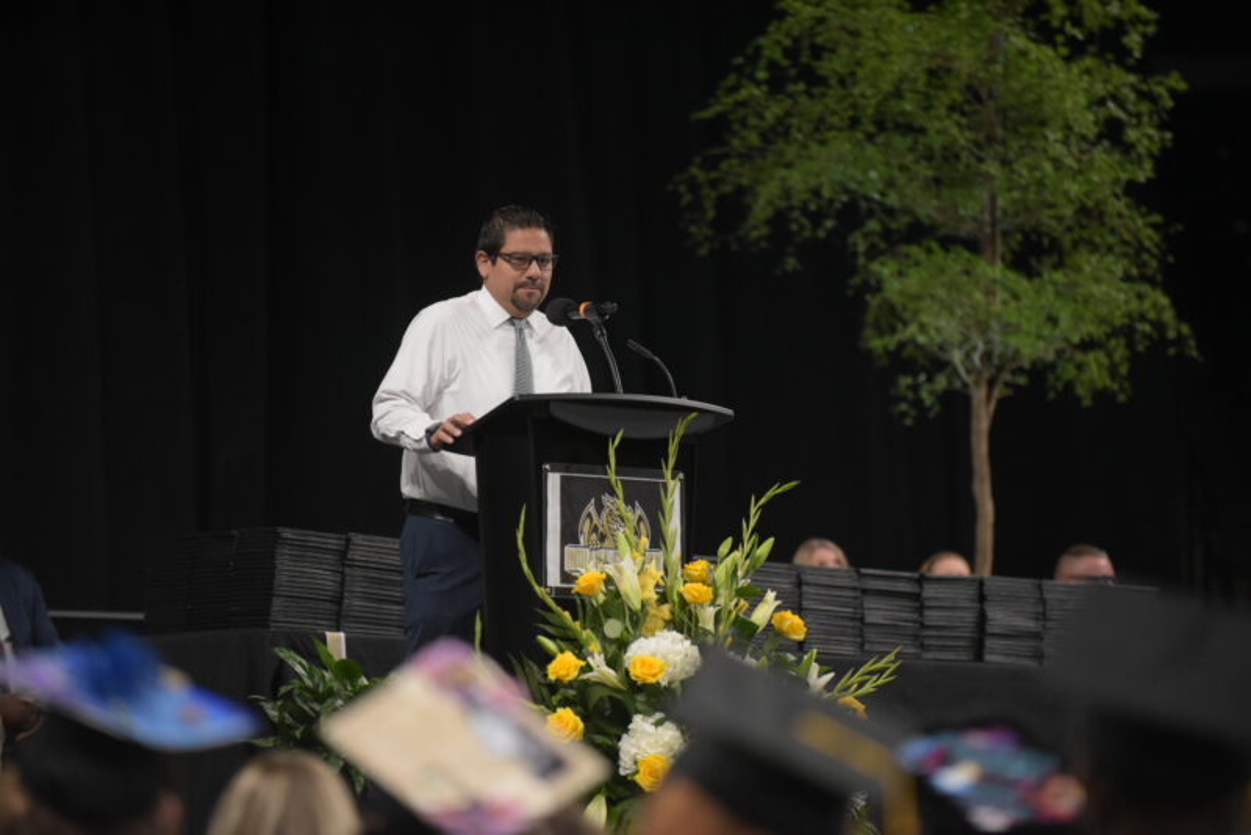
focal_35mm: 180
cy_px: 418
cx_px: 626
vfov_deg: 7.6
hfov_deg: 11.4
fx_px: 6257
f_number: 2.8
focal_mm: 180
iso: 4000
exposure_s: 1/2000
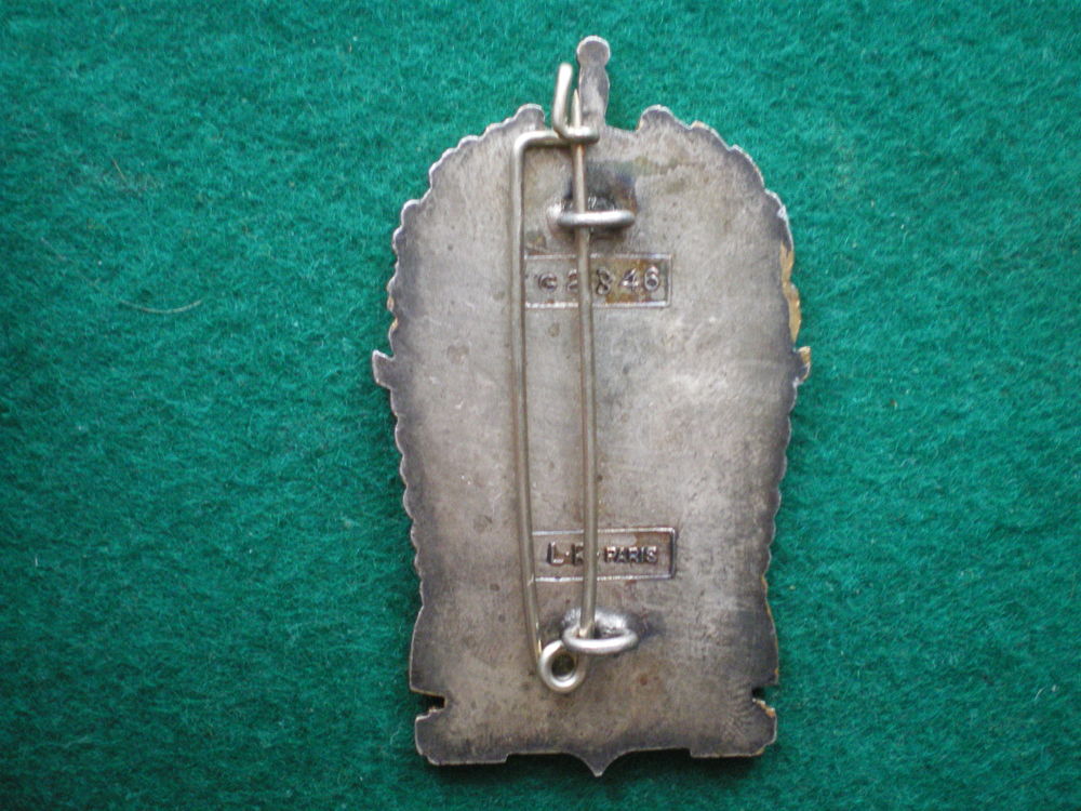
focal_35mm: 38
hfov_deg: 49.0
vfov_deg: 37.7
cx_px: 540
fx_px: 1187
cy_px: 406
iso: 400
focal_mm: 6.3
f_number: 3.1
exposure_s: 1/13
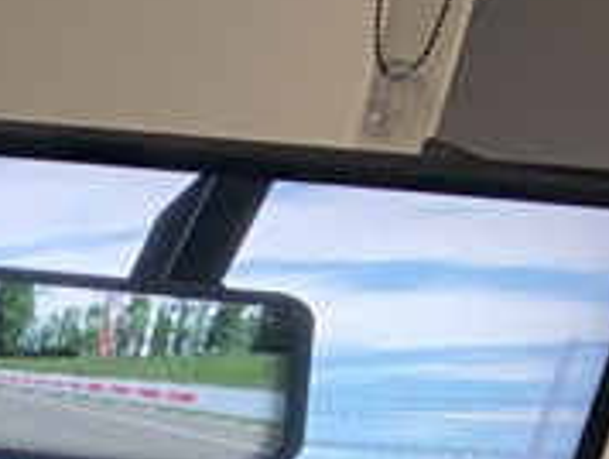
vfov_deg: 8.7
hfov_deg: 11.0
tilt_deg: -31.3
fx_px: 2643
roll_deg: -2.3
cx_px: -890
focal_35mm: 150
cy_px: 1211
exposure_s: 1/49
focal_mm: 4.25
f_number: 1.8
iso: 80
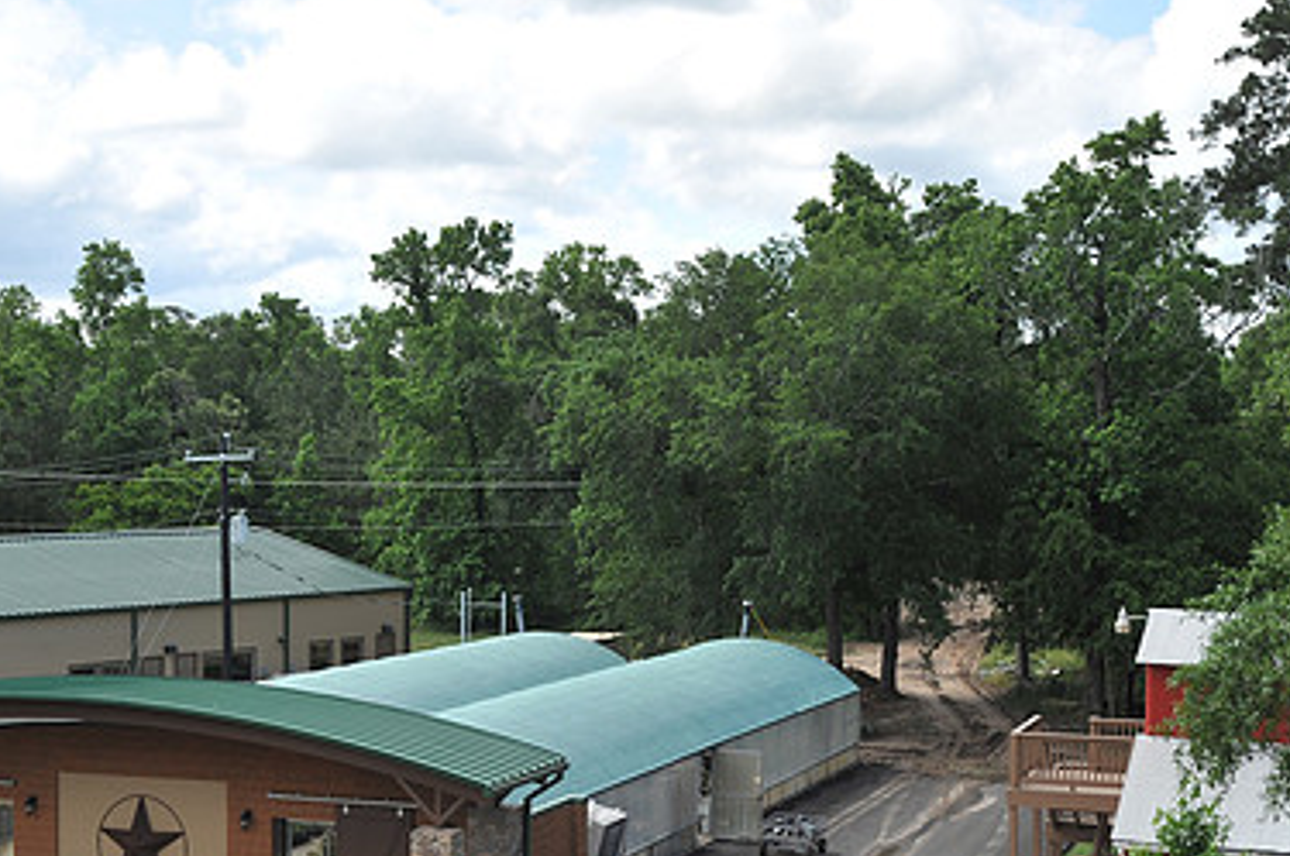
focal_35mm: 65
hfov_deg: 31.0
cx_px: 578
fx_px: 2326
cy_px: 526
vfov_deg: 20.8
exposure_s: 1/320
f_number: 9
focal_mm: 42
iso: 200
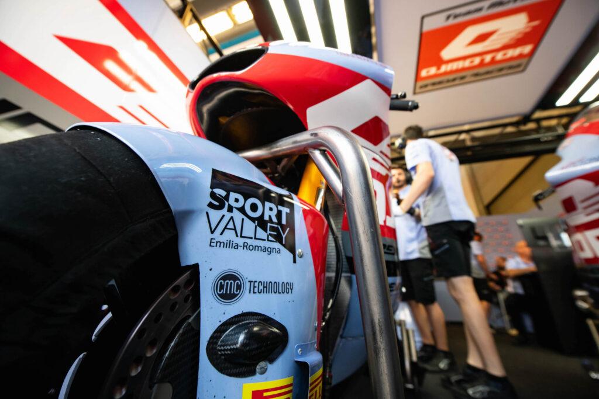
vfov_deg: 81.2
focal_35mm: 14
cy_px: 200
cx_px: 300
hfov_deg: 104.2
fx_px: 233
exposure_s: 1/200
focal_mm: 14
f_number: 4
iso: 2000
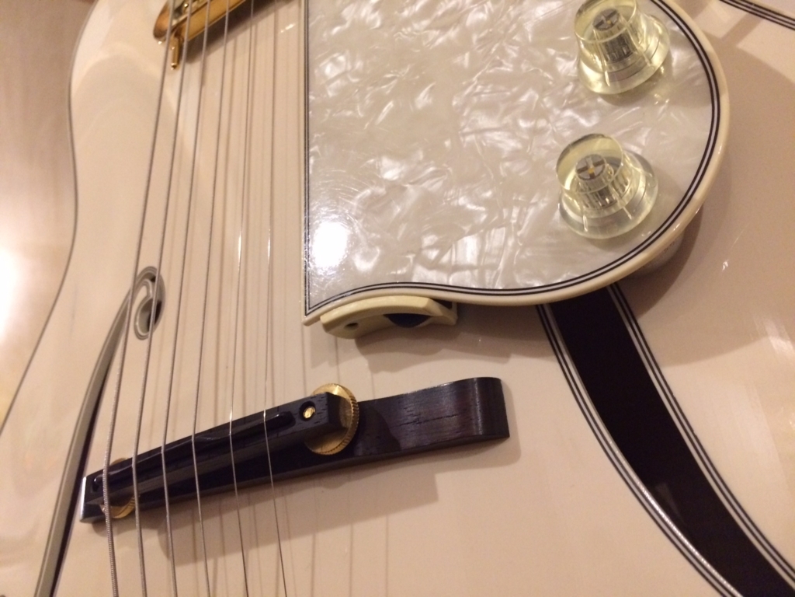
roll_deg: +0.9
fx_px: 666
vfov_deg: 48.2
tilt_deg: +24.9
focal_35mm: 29
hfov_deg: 61.7
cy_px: 298
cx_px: 398
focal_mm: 4.15
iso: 320
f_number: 2.2
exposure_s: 1/24
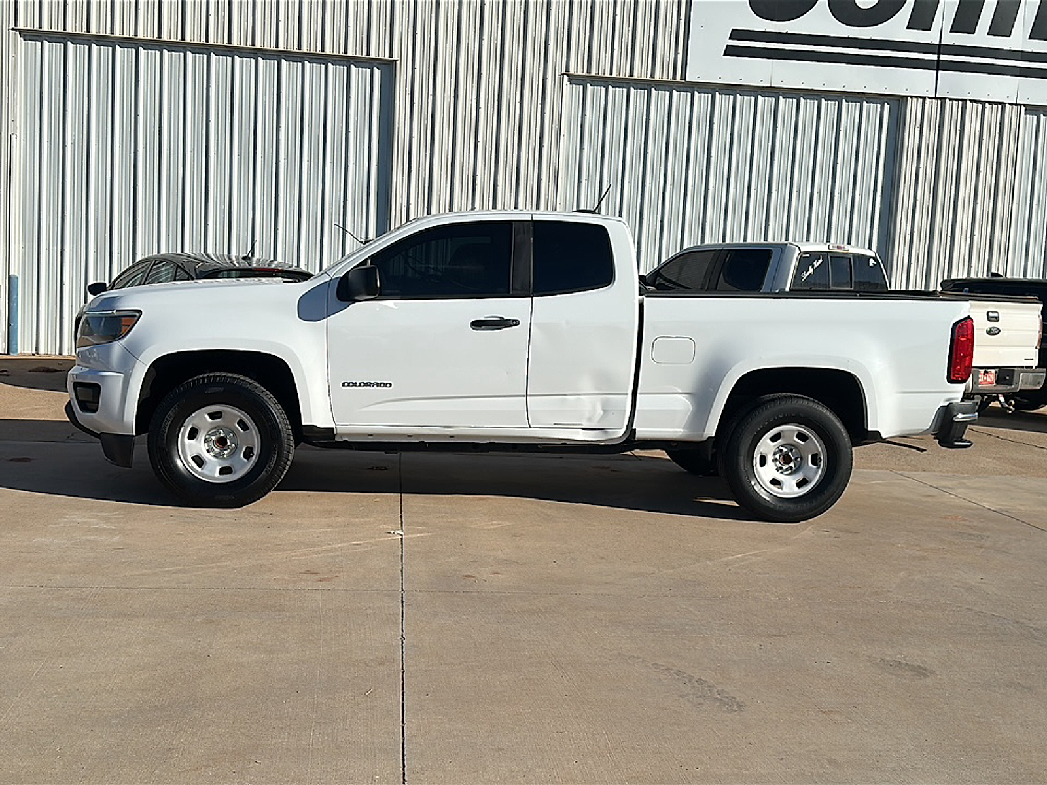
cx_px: 524
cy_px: 392
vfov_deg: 45.4
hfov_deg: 58.4
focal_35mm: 31
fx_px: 938
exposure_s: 1/9091
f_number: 1.78
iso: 80
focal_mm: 6.86
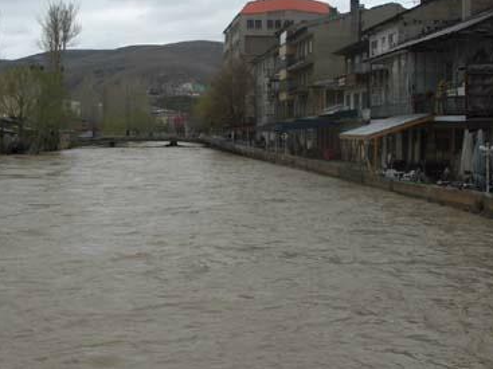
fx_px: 769
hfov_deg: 35.2
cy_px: 182
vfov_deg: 27.0
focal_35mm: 54
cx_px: 163
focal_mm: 7.1
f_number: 4
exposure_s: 1/320
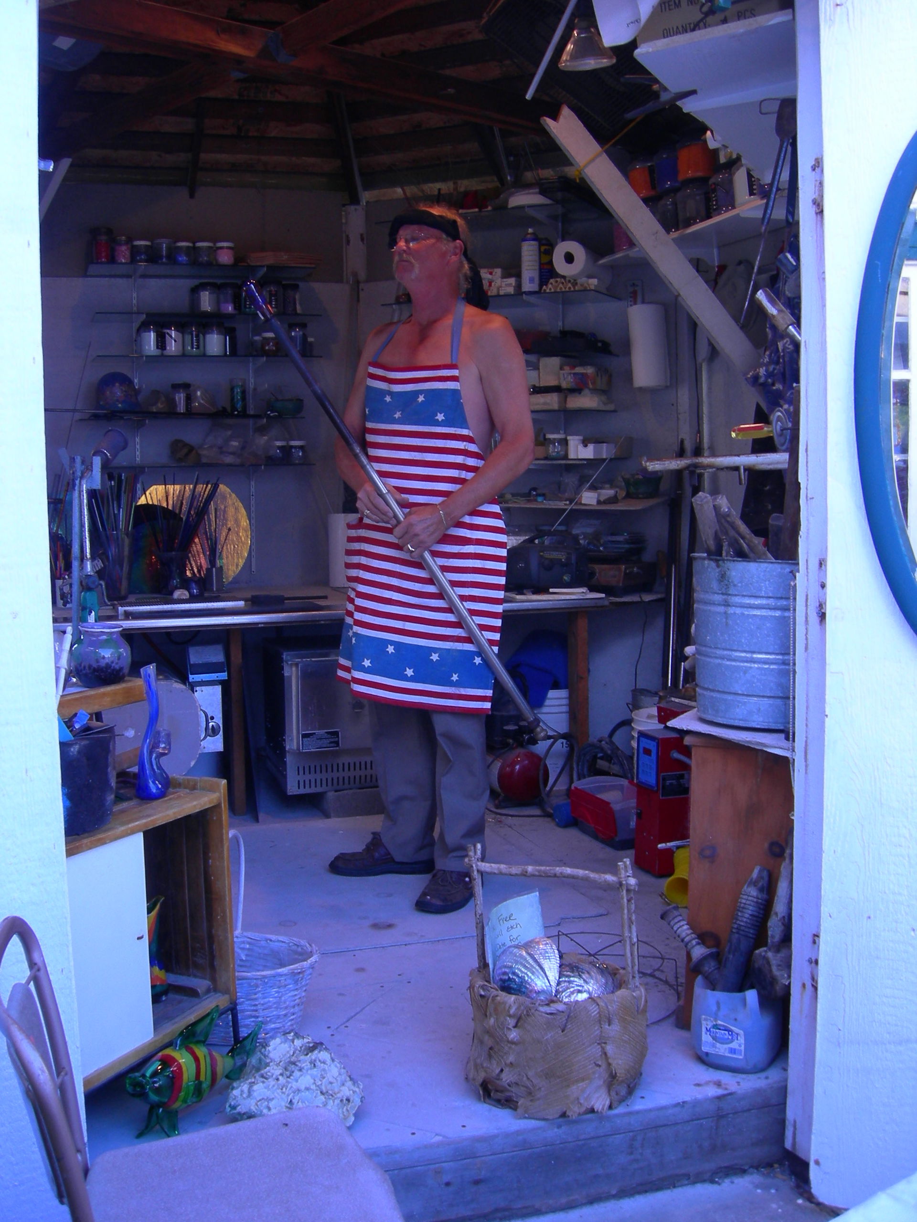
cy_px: 611
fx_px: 1272
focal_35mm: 36
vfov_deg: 51.4
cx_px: 458
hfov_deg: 39.7
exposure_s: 1/37.6
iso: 64
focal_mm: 7.5
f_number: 3.8
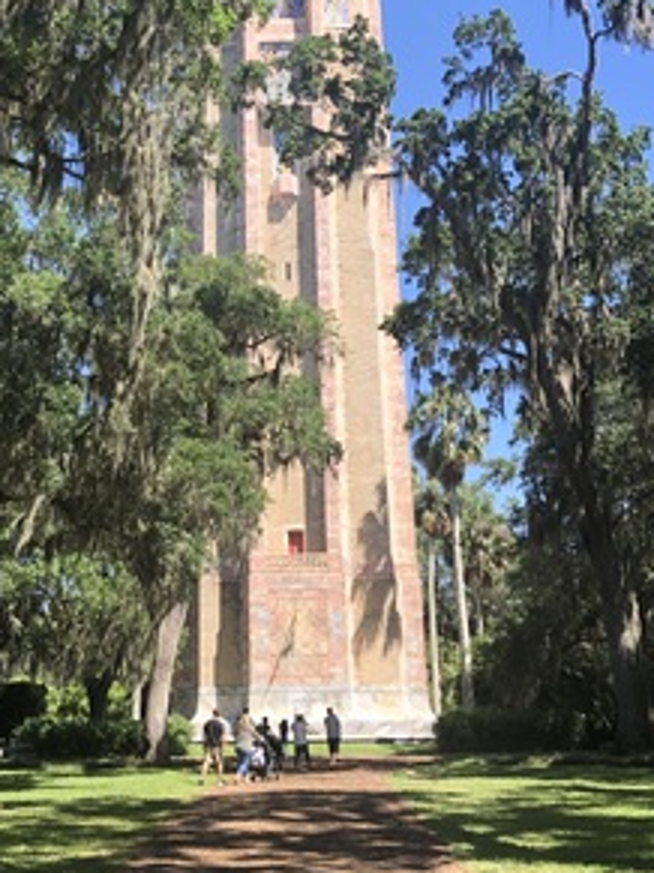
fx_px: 1260
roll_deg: +0.3
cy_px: 336
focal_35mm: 50
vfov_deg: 38.0
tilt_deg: +18.0
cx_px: 231
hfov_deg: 28.9
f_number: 1.8
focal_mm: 4
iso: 20
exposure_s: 1/762
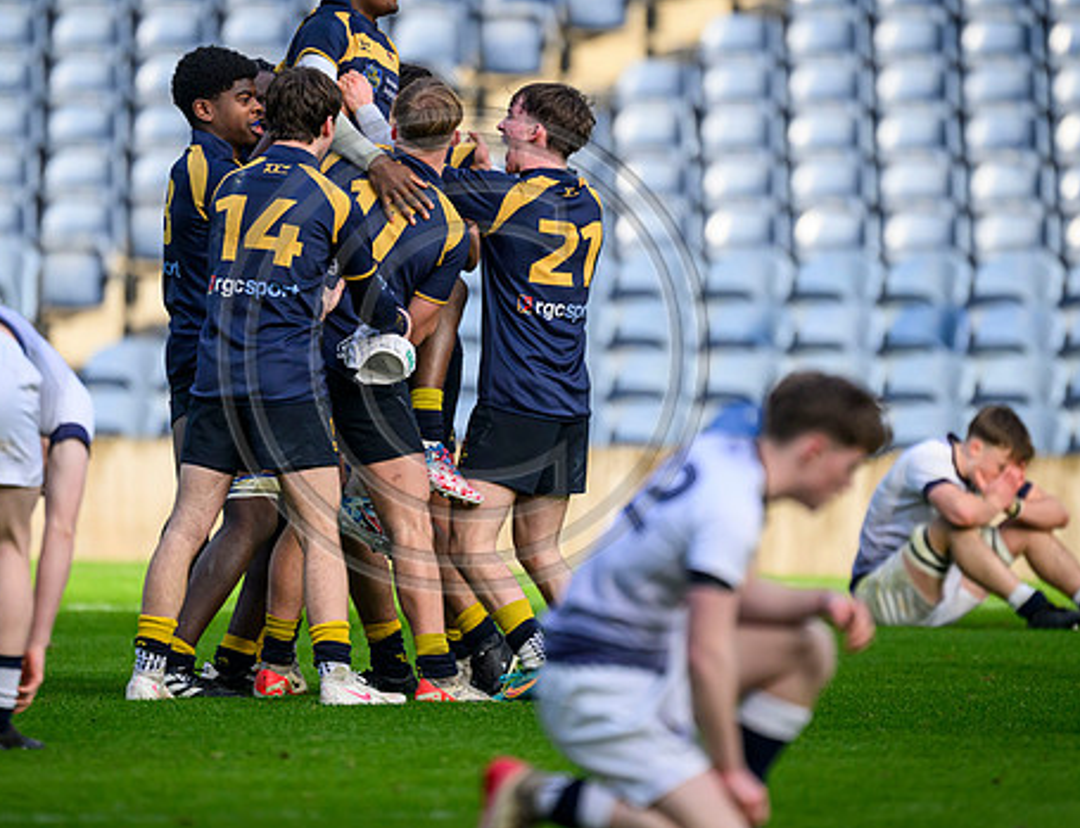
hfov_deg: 2.5
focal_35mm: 791
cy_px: 347
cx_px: 491
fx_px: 24882
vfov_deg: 1.9
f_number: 4
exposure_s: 1/3200
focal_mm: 560
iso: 1250
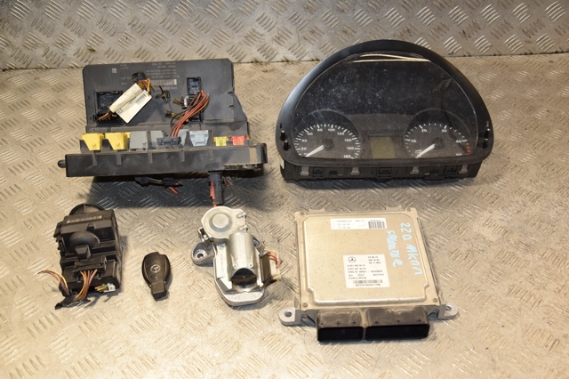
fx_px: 592
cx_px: 284
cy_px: 190
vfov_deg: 35.5
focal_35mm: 38
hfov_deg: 51.3
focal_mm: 25
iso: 800
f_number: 5.6
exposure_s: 1/200
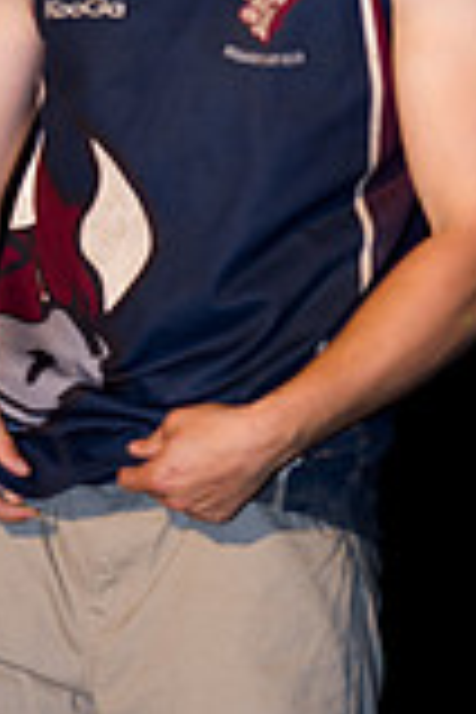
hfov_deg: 6.5
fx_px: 4204
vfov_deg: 9.7
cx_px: 209
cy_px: 525
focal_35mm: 212
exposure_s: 1/160
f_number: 2.8
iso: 200
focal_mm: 50
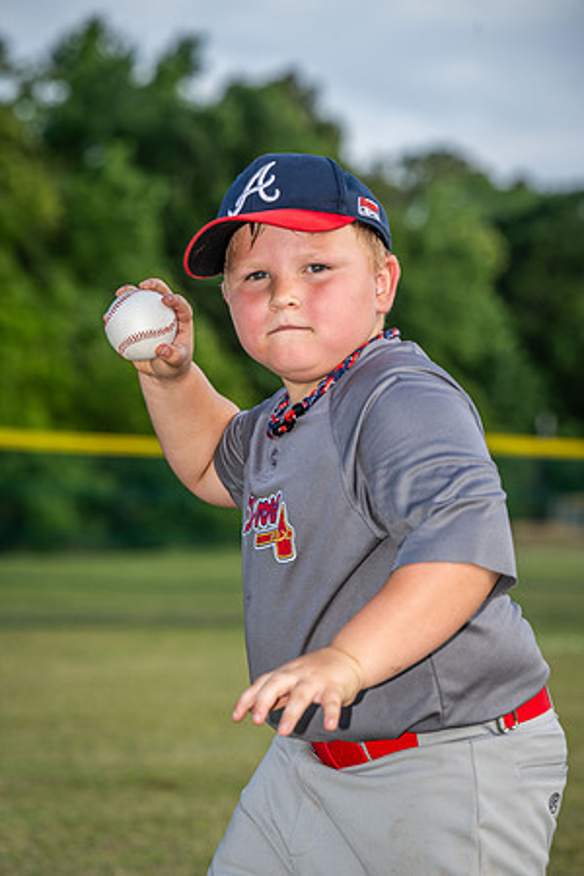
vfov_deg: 15.8
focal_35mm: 130
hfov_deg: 10.5
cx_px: 292
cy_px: 438
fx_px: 3163
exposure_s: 1/200
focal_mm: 130
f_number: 5.6
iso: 100
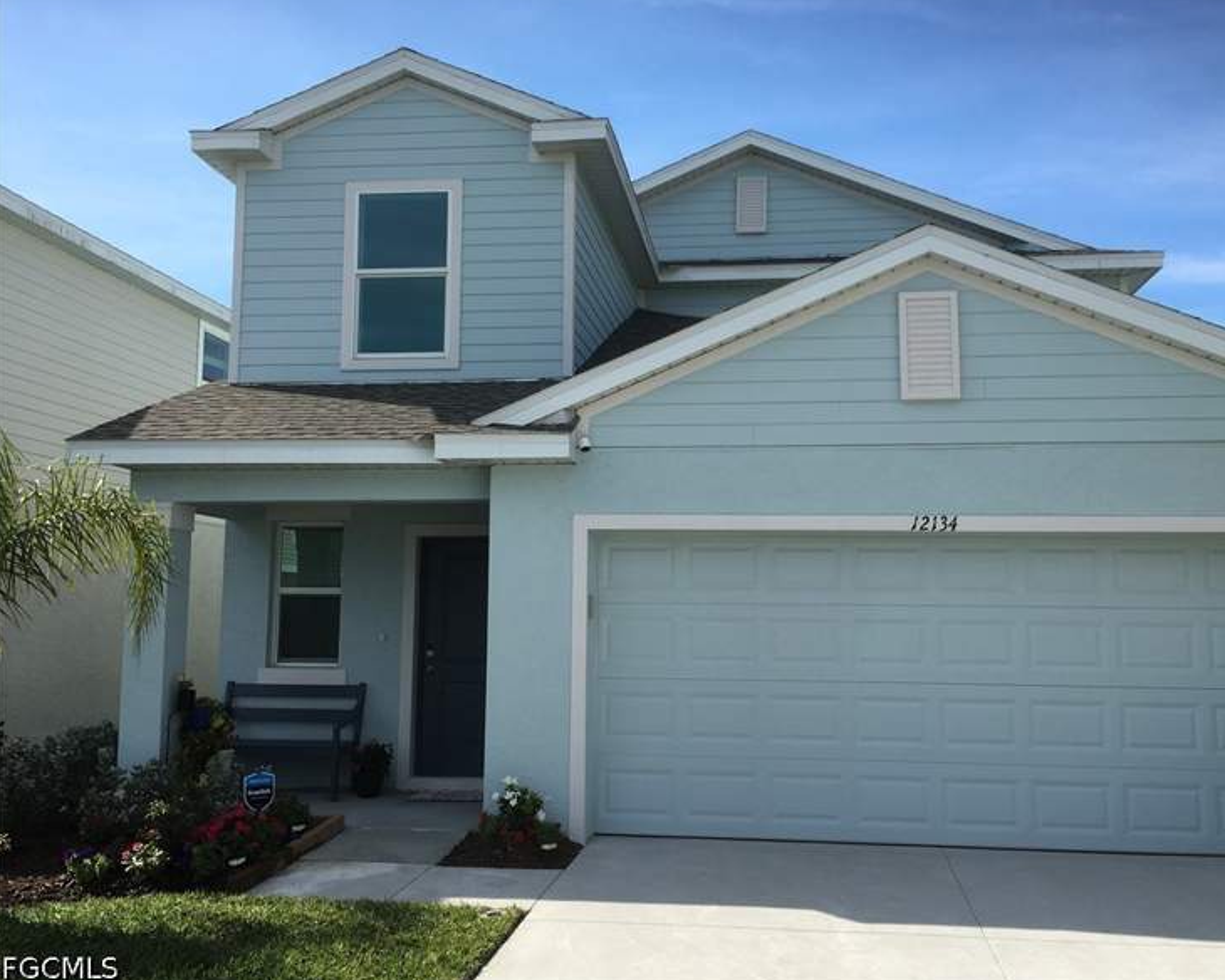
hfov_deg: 57.1
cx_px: 666
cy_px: 487
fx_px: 1124
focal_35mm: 31
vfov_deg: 47.1
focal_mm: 4.15
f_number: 2.2
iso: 25
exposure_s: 1/1637
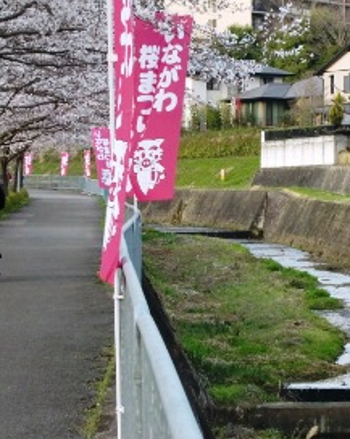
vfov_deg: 13.1
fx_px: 1907
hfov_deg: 10.5
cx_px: 244
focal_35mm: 147
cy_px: 220
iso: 320
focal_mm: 19.6
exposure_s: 1/100
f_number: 5.8
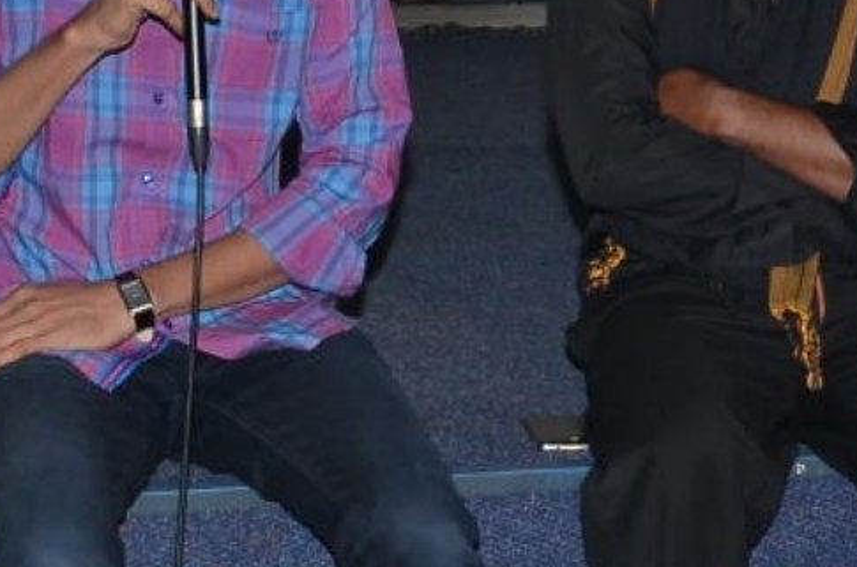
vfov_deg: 7.5
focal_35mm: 182
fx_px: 4323
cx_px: 85
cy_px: 127
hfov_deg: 11.3
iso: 400
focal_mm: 26
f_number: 5.6
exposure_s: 1/125
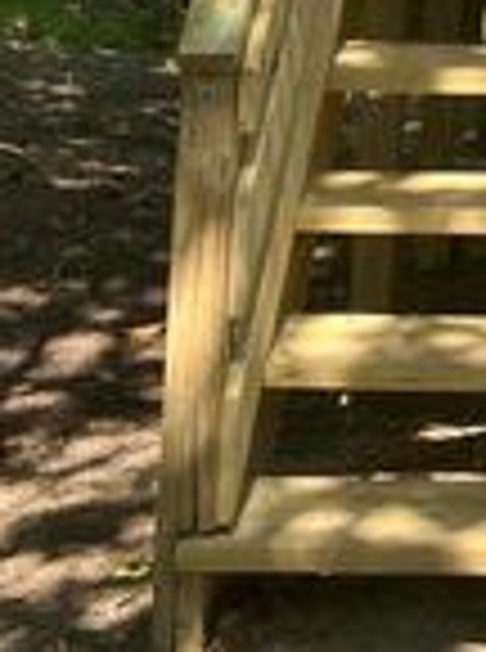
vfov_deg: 14.8
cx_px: 752
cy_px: -429
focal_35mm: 120
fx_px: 2256
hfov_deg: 11.7
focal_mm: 5.1
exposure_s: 1/615
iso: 50
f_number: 1.6
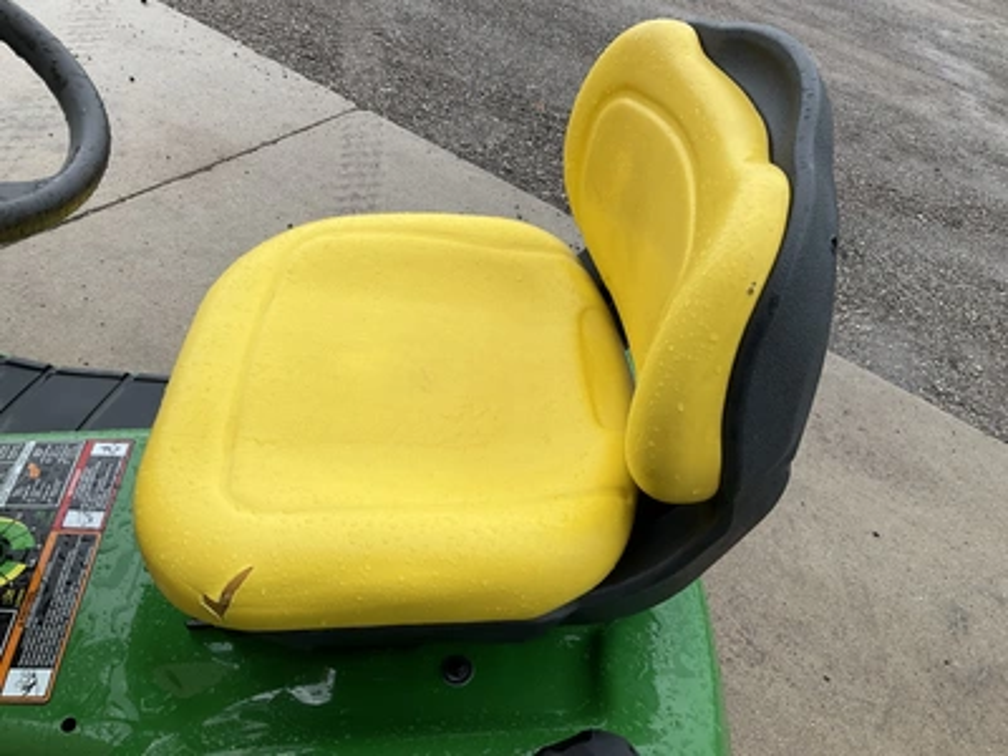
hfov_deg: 61.7
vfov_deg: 48.2
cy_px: 378
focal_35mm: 29
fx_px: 844
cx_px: 504
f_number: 1.8
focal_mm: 3
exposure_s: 1/509
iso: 25
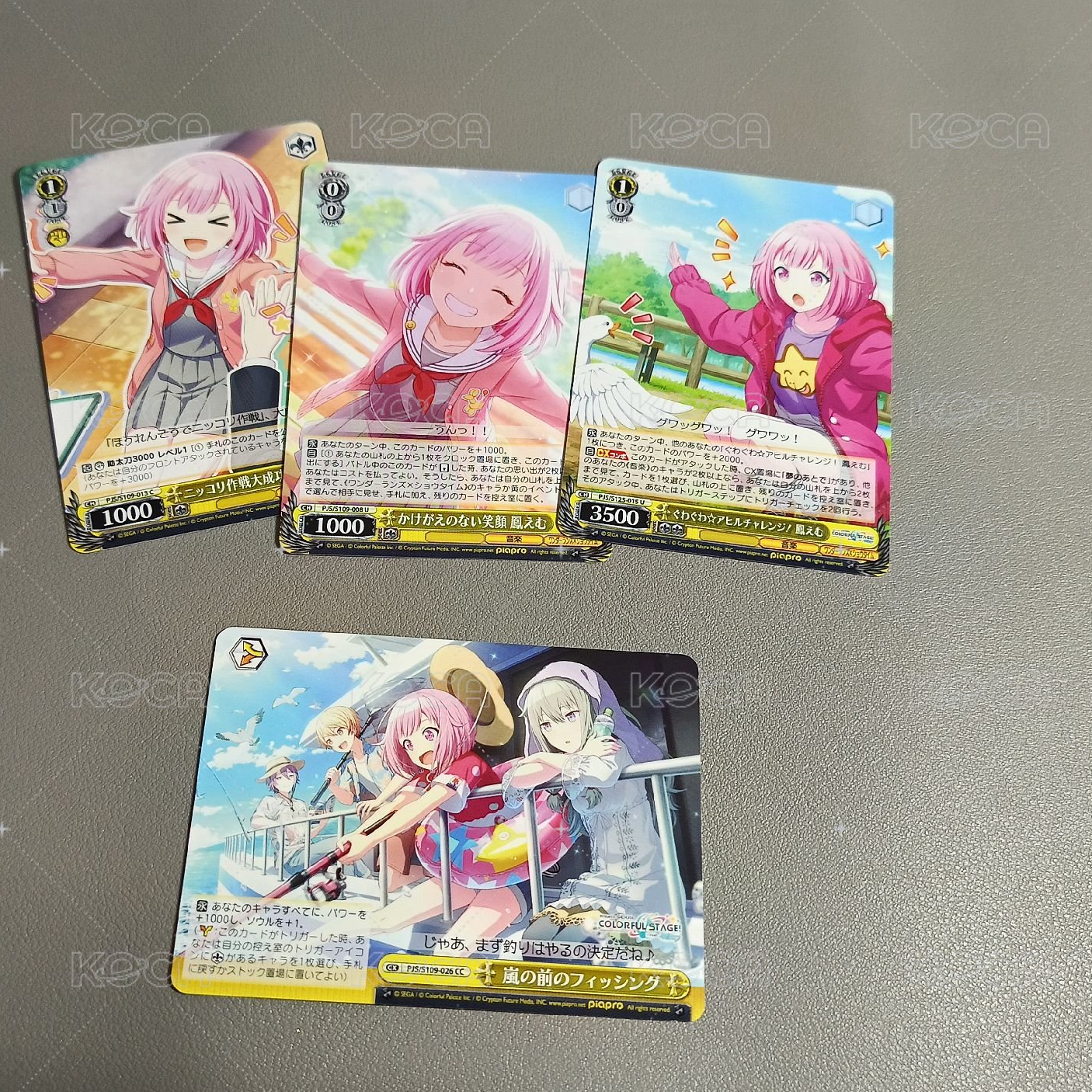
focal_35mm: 35
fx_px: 1249
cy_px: 549
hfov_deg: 47.1
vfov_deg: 47.2
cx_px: 468
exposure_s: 1/60
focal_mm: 5.24
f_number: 1.75
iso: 800
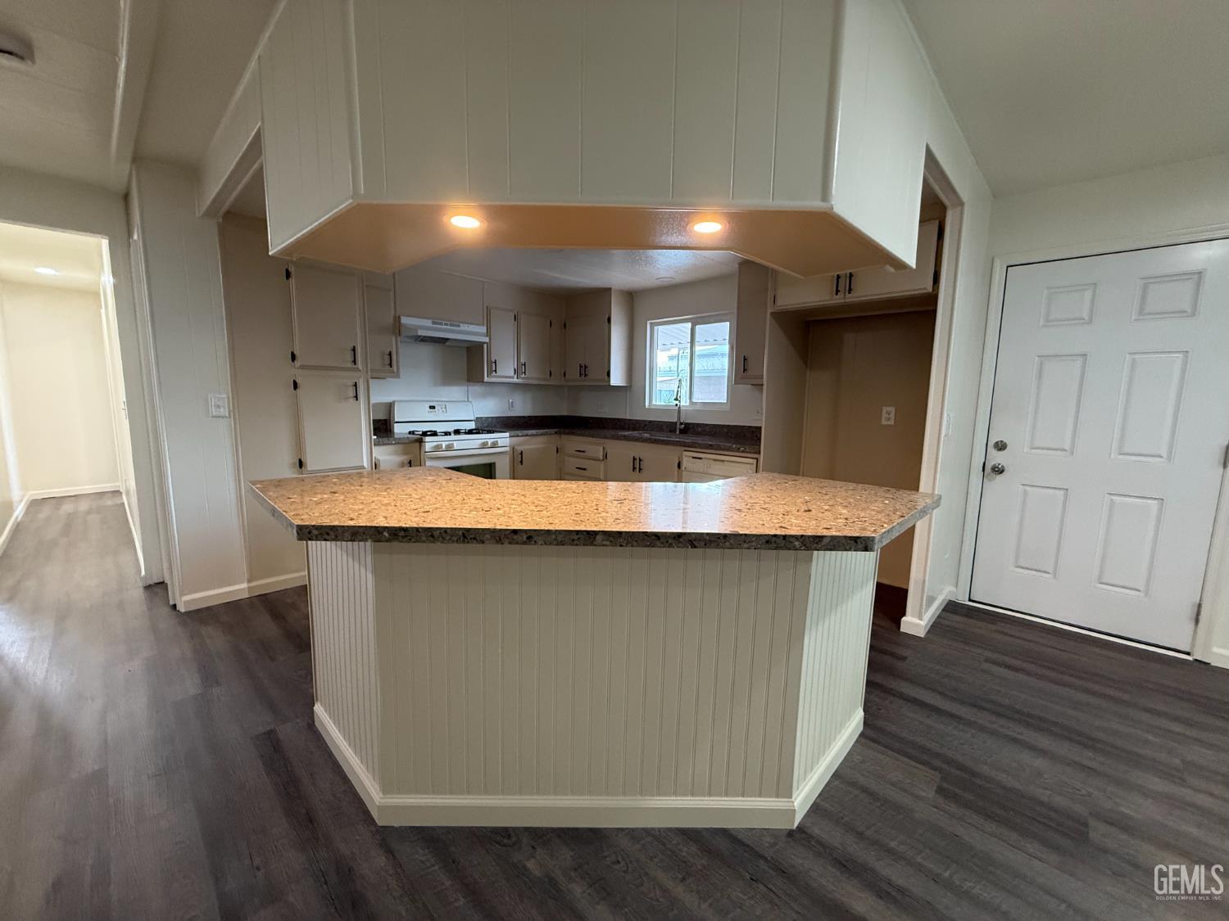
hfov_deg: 102.1
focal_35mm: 14
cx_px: 614
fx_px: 497
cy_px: 460
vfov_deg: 85.7
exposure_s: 1/120
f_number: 2.2
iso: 500
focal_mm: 2.22
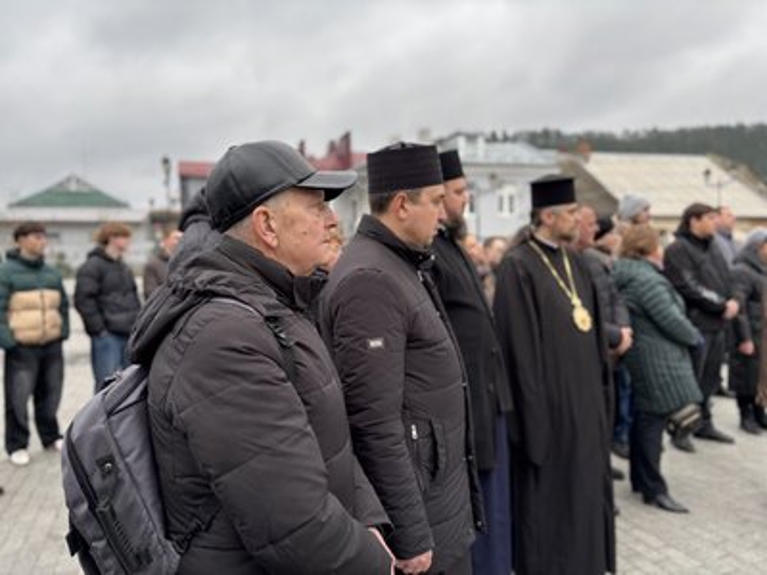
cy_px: 288
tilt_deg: -3.4
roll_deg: +0.8
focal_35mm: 26
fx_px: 576
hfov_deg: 67.3
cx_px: 384
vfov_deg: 53.1
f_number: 1.6
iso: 40
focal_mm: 5.96
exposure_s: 1/198
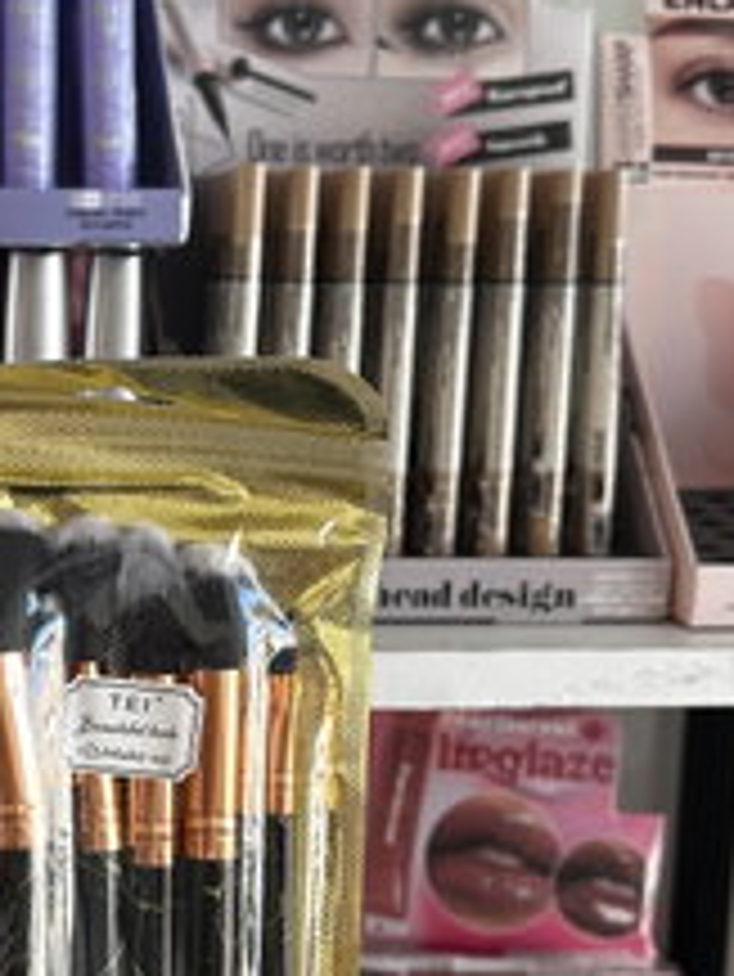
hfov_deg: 24.4
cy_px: 600
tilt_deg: -10.5
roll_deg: -0.7
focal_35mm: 59
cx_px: 131
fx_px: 1666
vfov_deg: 32.6
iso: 64
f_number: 1.78
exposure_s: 1/121
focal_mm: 6.86
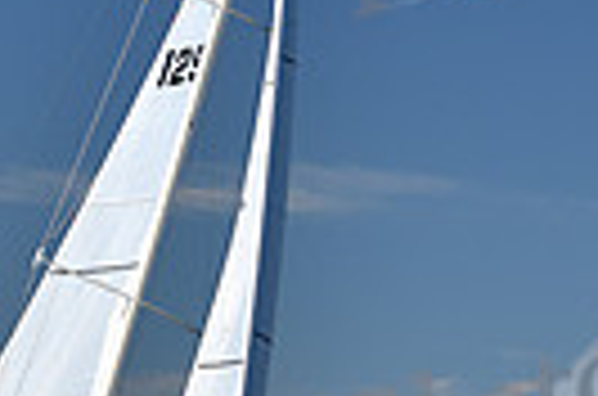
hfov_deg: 6.7
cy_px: 198
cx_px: 115
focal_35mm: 306
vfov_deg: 4.5
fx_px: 5071
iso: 200
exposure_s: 1/1000
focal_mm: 70
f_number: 4
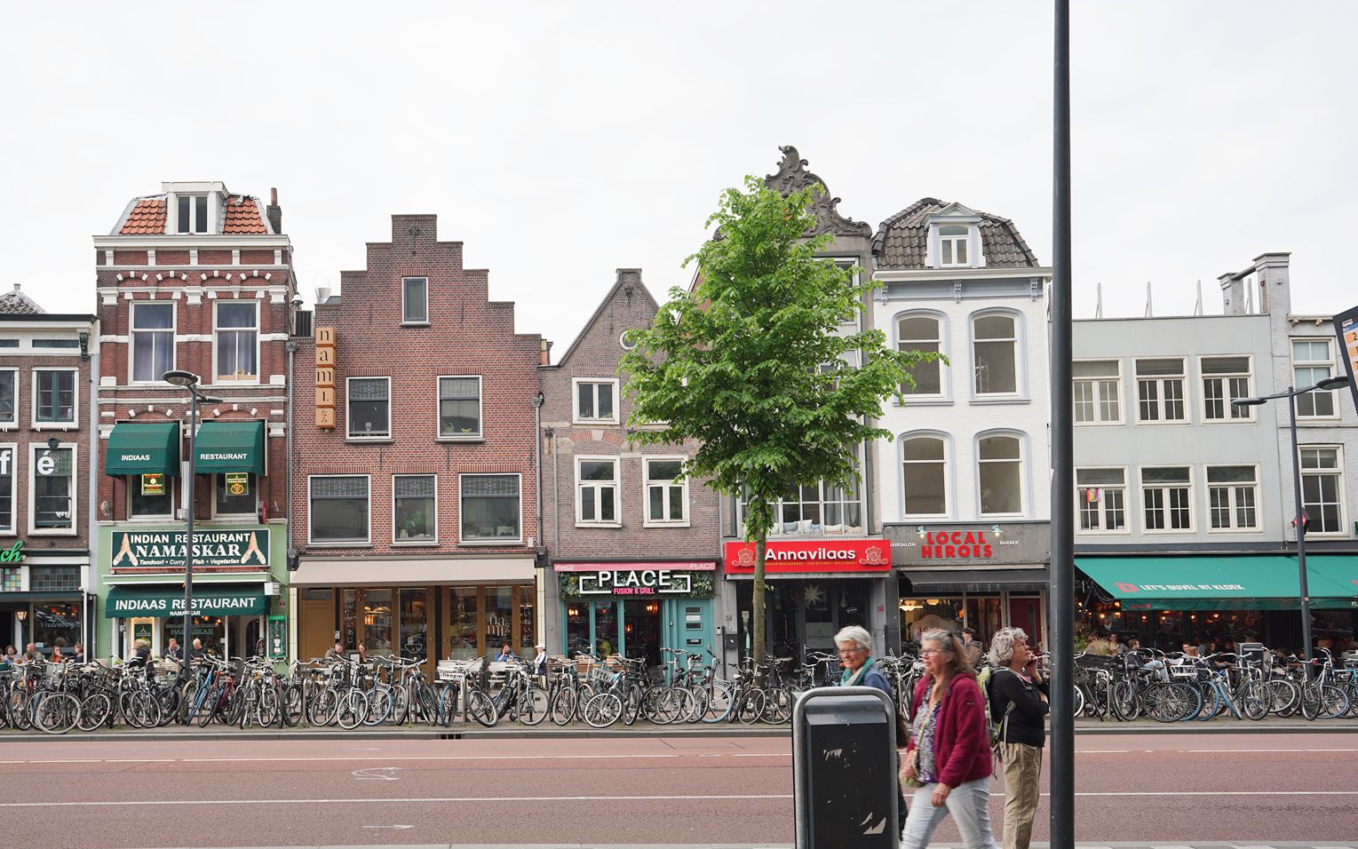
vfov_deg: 39.2
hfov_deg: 59.0
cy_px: 525
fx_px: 1184
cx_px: 526
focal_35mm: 32
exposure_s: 1/100
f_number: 4.5
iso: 100
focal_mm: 24
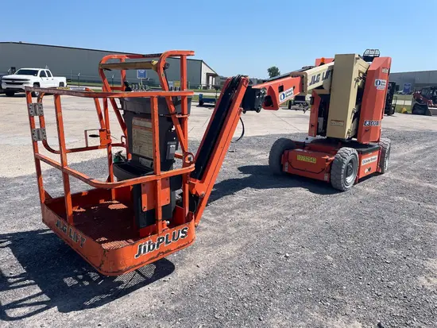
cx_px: 218
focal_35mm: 26
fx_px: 328
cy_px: 164
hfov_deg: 67.3
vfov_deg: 53.1
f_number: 1.6
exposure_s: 1/4000
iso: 32
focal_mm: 4.2
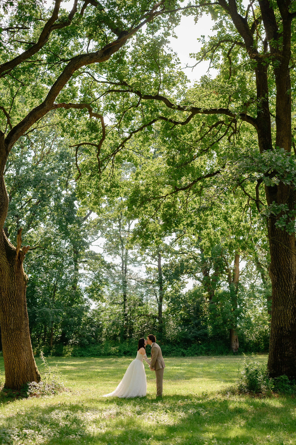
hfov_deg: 27.0
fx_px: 618
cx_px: 148
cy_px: 222
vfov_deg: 39.6
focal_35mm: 50
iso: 200
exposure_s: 1/800
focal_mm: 50
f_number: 2.8
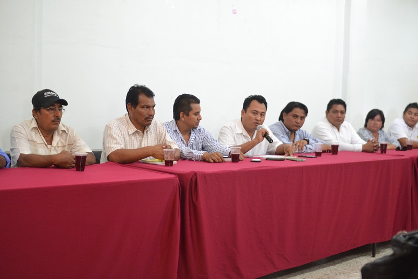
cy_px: 140
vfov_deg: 29.9
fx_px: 522
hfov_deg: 43.6
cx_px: 209
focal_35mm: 45
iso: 1000
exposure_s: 1/60
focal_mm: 30
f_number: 1.4
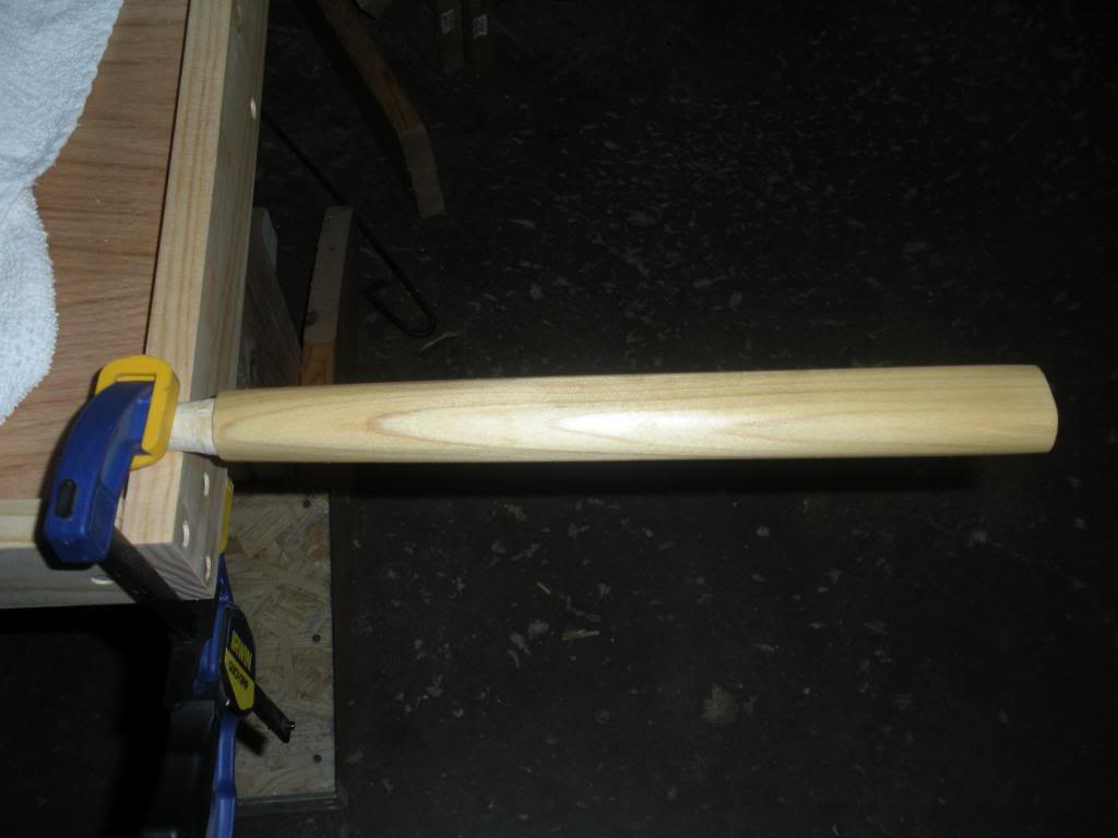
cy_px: 419
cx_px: 559
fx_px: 1163
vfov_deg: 39.7
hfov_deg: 51.4
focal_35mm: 36
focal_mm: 6.3
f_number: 3.5
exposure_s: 1/60
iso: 64
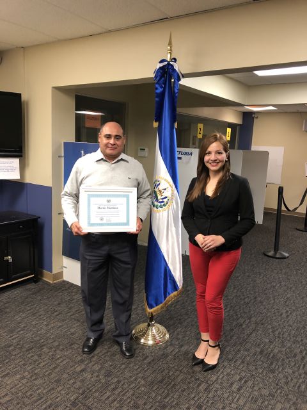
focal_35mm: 28
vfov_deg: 63.4
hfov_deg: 49.7
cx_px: 154
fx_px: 331
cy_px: 205
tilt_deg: -8.6
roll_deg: -2.6
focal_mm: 3.99
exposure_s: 1/15
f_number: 1.8
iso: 50
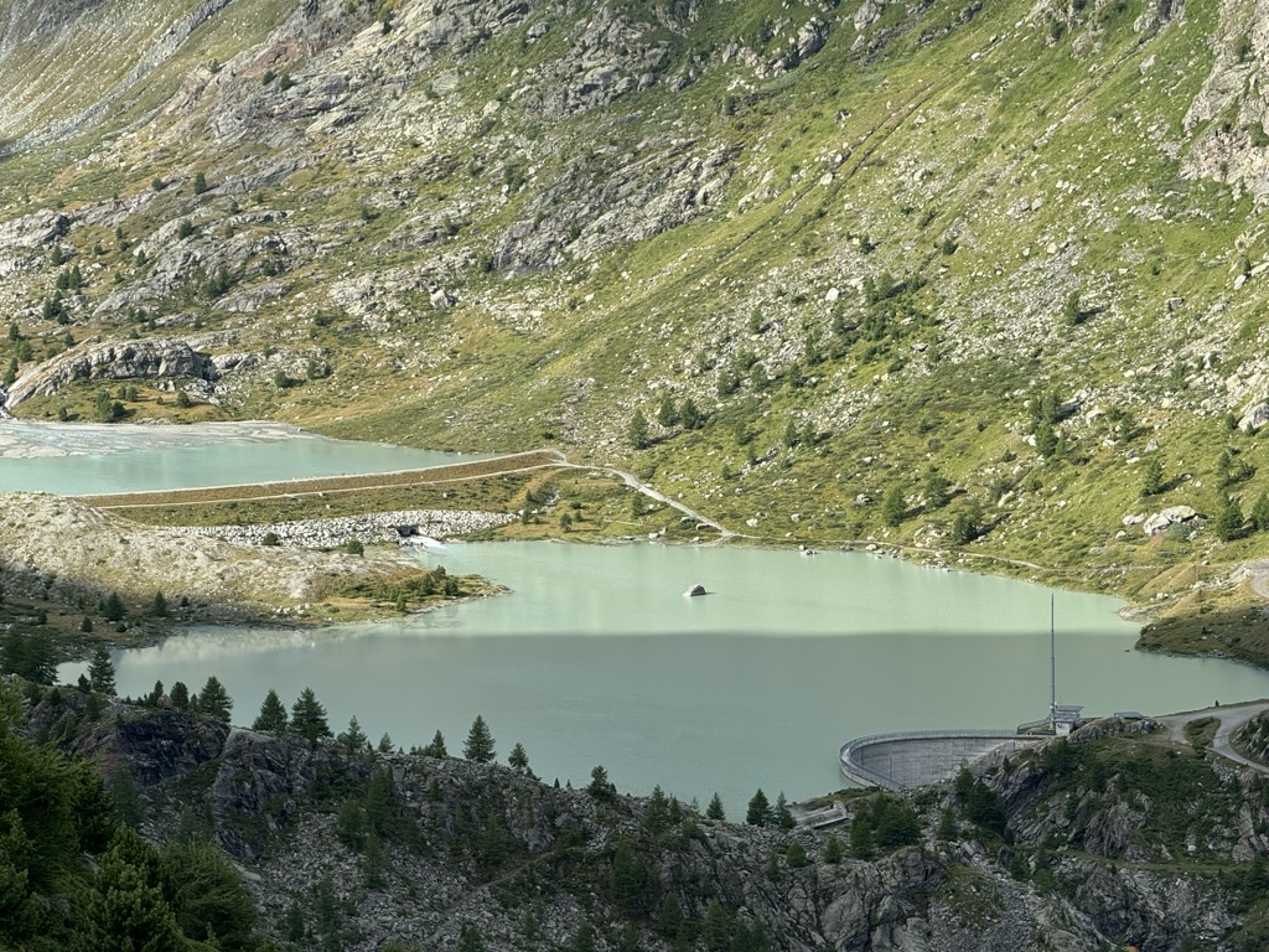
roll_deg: +0.8
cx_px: 634
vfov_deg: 12.3
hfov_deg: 16.4
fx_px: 4399
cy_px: 476
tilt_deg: -6.3
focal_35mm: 120
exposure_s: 1/707
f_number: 2.8
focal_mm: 15.66
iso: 50
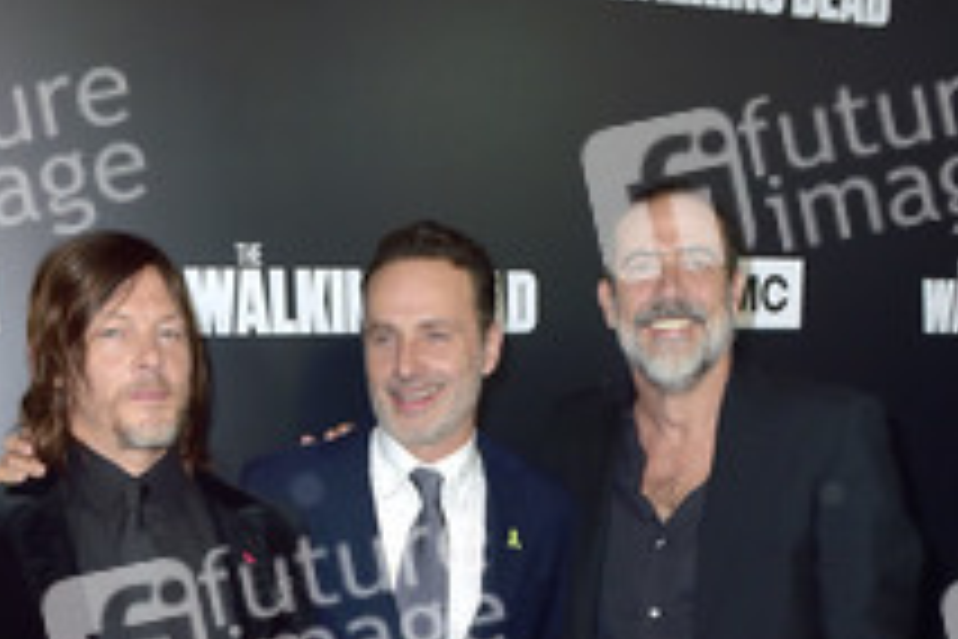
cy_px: 850
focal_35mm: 45
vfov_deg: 25.4
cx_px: 407
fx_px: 1197
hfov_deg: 43.5
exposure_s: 1/200
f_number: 5.6
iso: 400
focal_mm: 24
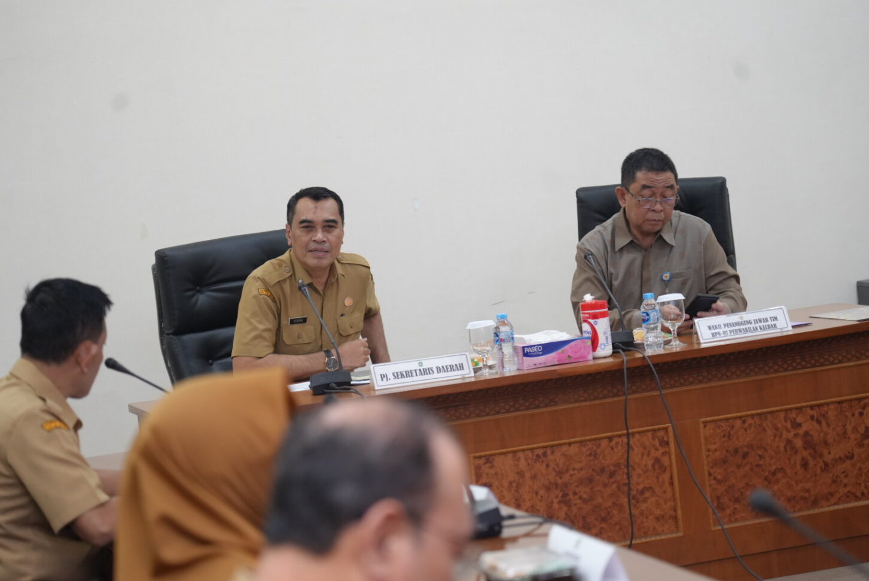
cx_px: 417
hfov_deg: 18.4
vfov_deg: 12.4
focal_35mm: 111
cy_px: 280
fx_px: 2681
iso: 3200
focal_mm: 105
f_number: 4
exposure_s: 1/160
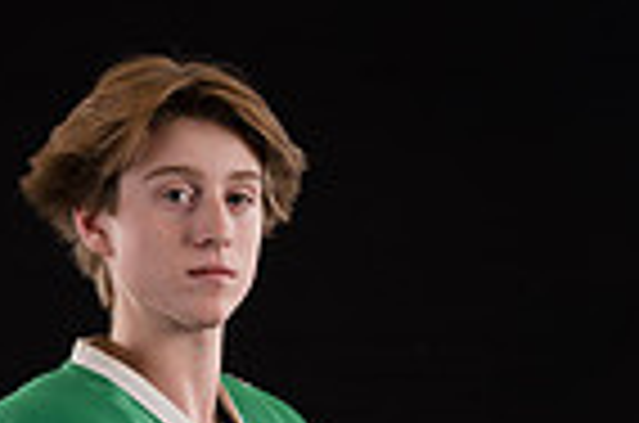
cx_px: 94
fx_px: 3135
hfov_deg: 11.6
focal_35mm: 177
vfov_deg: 7.6
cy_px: 673
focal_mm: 43.2
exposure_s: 1/160
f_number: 4
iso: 80
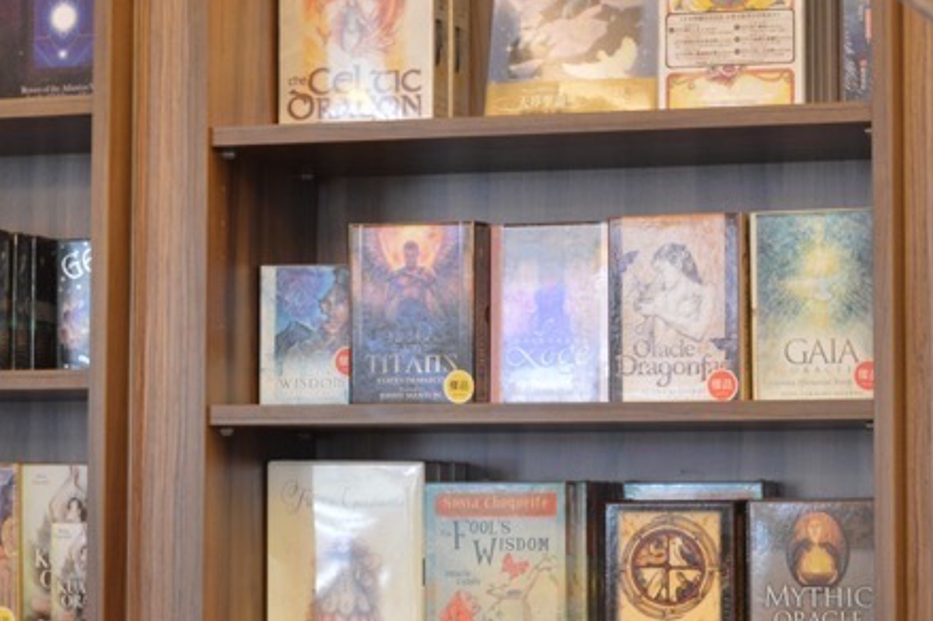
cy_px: 258
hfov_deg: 18.2
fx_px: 2900
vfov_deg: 12.2
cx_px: 591
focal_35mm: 112
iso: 400
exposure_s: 1/13
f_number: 4.8
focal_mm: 32
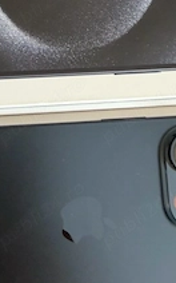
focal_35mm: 48
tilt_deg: -81.1
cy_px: 127
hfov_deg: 26.7
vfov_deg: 41.8
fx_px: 369
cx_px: 68
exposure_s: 1/66
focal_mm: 2.22
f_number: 2.2
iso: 320
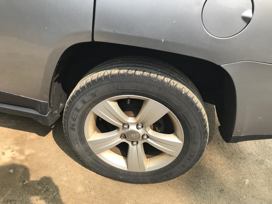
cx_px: 136
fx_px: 220
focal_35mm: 28
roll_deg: -10.2
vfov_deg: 49.7
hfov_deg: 63.4
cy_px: 102
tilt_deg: -36.1
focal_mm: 3.99
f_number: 1.8
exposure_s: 1/903
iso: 20
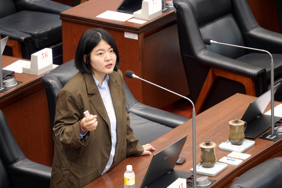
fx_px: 2671
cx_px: 141
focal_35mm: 341
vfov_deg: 4.0
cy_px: 94
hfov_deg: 6.0
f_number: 4
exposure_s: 1/30
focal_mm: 124.94
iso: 800
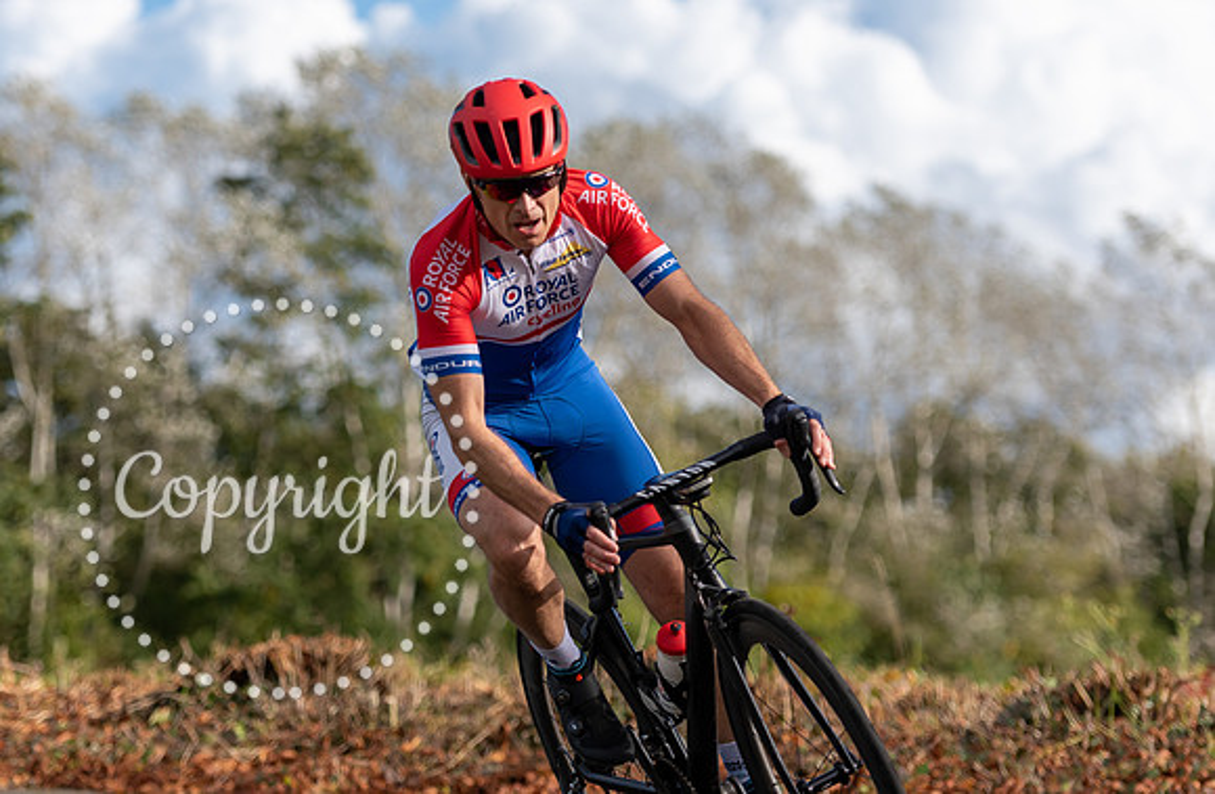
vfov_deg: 9.7
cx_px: 502
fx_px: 4687
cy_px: 335
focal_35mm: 140
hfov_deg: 14.8
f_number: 2.8
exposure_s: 1/4000
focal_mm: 100
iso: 160
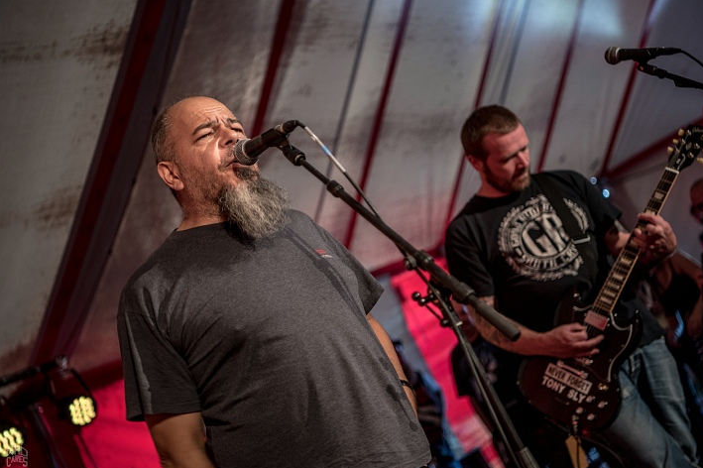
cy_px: 237
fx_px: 1191
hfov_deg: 32.9
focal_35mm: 61
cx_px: 356
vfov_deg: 22.2
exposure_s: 1/100
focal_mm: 60
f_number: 2.8
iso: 640
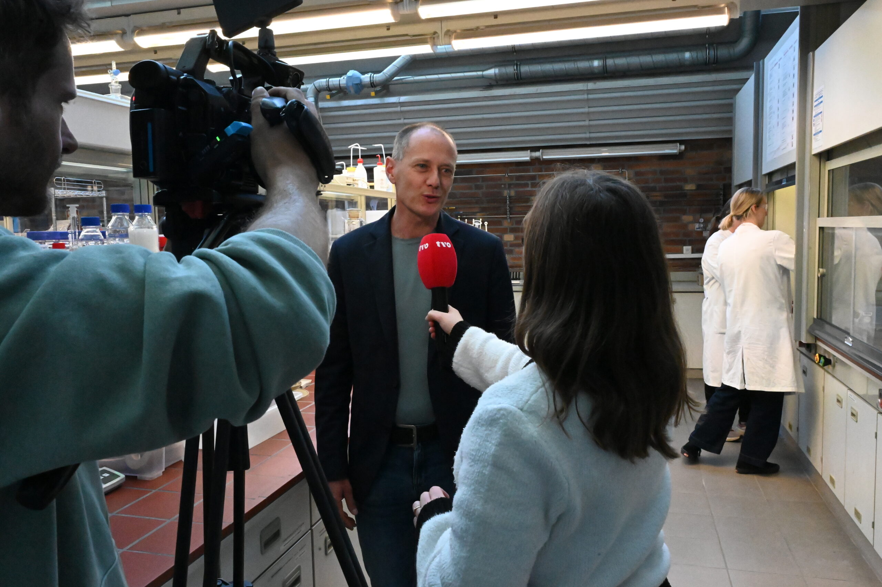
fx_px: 722
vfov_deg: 44.2
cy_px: 294
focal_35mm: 30
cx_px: 441
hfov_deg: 62.8
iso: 25600
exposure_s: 1/125
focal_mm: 29.5
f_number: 22
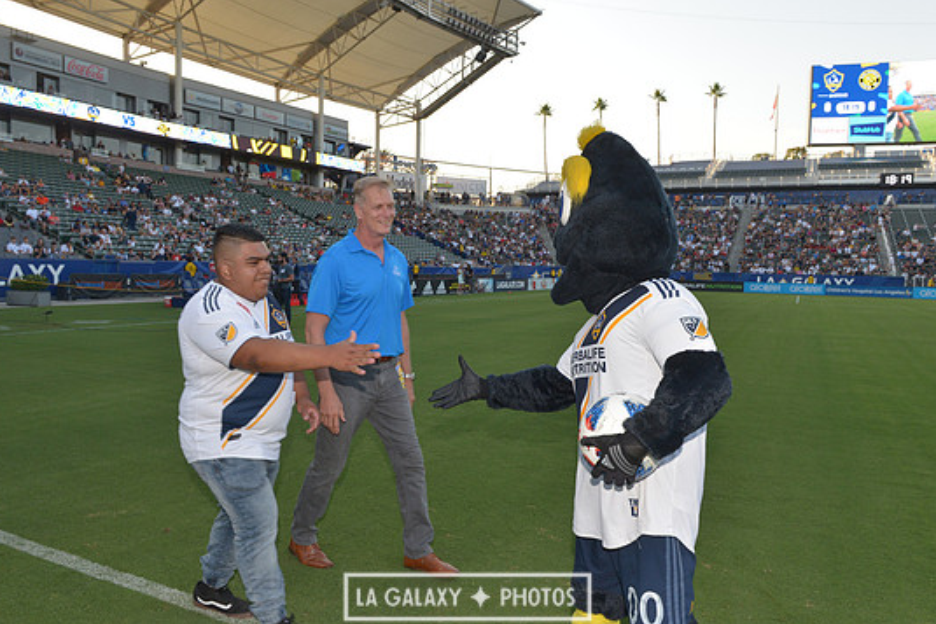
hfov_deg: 69.4
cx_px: 467
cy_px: 335
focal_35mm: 26
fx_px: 676
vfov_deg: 49.5
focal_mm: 24
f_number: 10
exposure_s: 1/250
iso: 1000
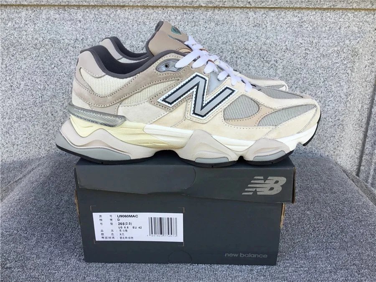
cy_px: 141
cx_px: 188
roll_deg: -0.3
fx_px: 337
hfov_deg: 58.4
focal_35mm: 31
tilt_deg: -20.7
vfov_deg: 45.4
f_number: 2.4
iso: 25
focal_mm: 3.3
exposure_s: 1/114
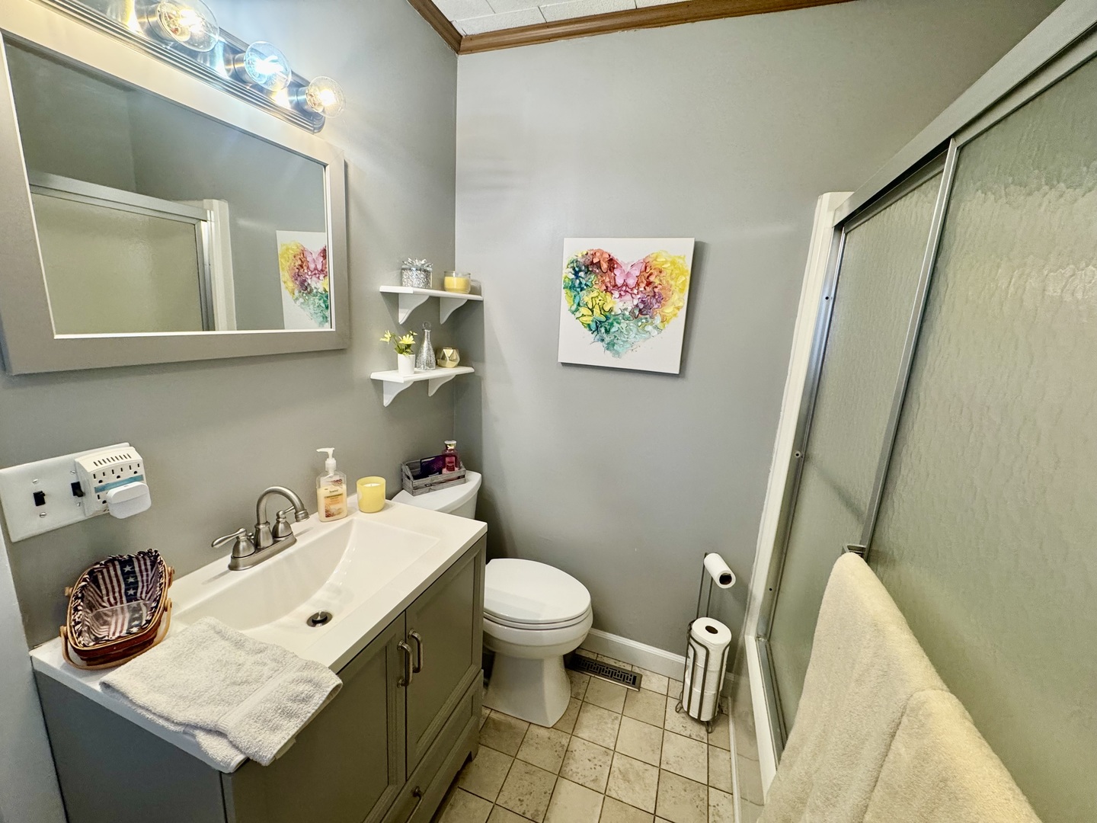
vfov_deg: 85.7
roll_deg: -3.0
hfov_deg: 102.1
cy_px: 412
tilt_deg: -12.9
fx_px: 444
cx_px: 548
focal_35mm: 14
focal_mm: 2.22
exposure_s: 1/120
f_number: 2.2
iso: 250
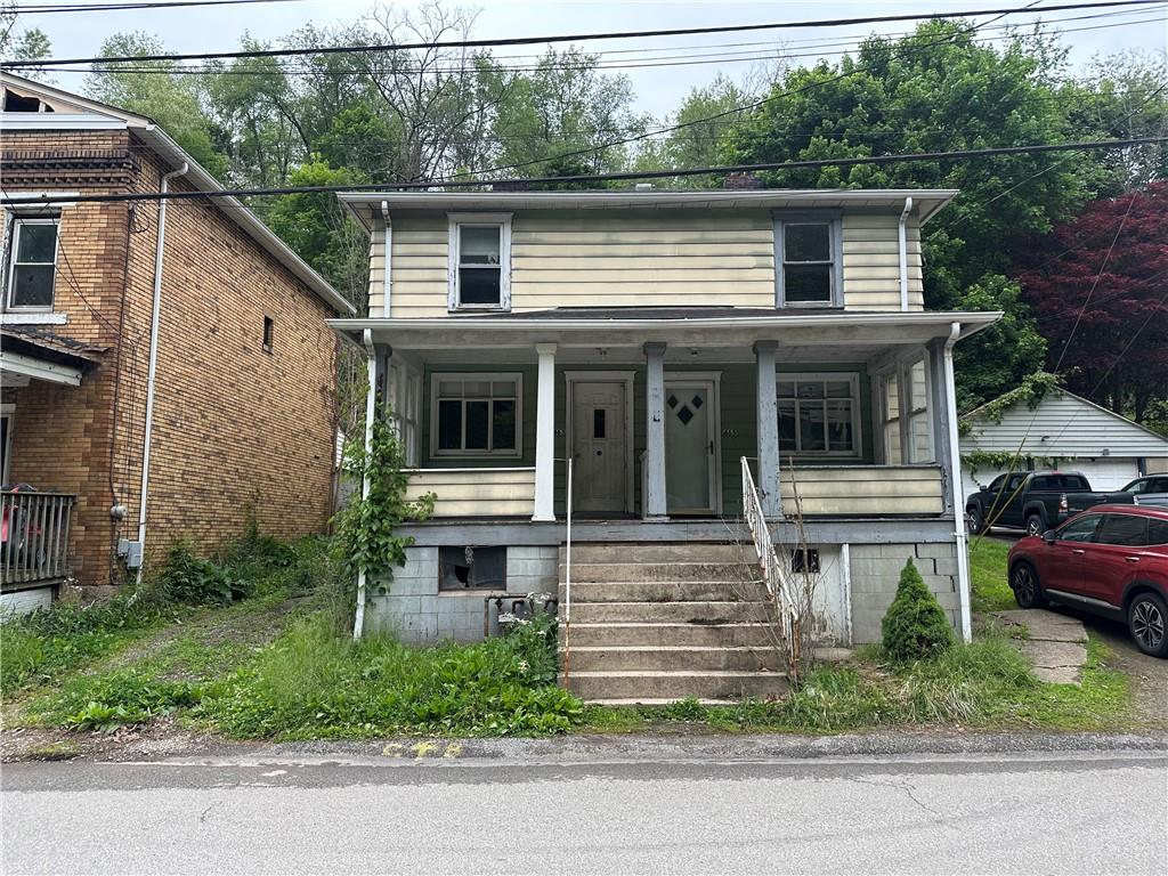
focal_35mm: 24
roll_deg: +0.6
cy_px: 438
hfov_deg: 71.6
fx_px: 810
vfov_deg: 56.8
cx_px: 584
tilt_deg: +7.2
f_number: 1.78
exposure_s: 1/364
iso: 80
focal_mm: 6.86
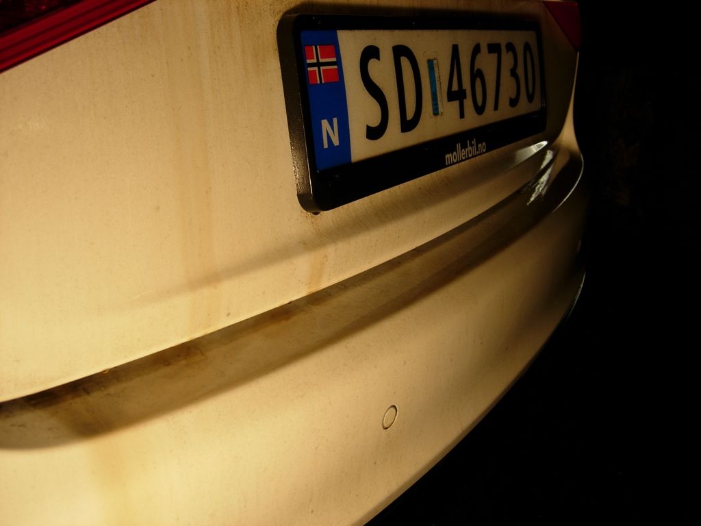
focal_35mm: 36
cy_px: 263
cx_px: 350
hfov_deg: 51.4
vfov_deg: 39.7
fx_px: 729
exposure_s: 1/93.1
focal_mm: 7.5
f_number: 3
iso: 50
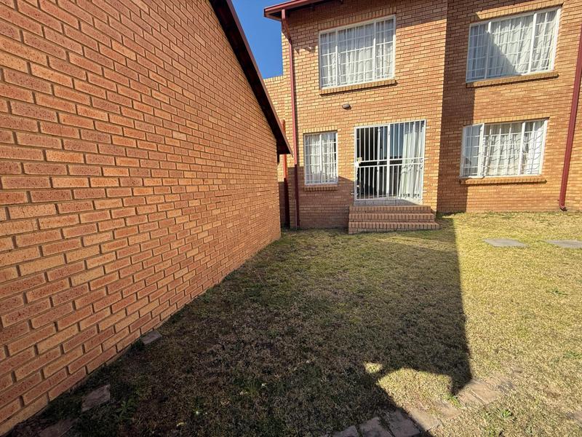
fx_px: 235
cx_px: 291
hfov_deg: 102.1
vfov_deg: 85.7
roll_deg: +2.6
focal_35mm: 14
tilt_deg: -8.2
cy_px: 218
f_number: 2.2
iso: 64
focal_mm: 2.22
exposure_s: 1/579
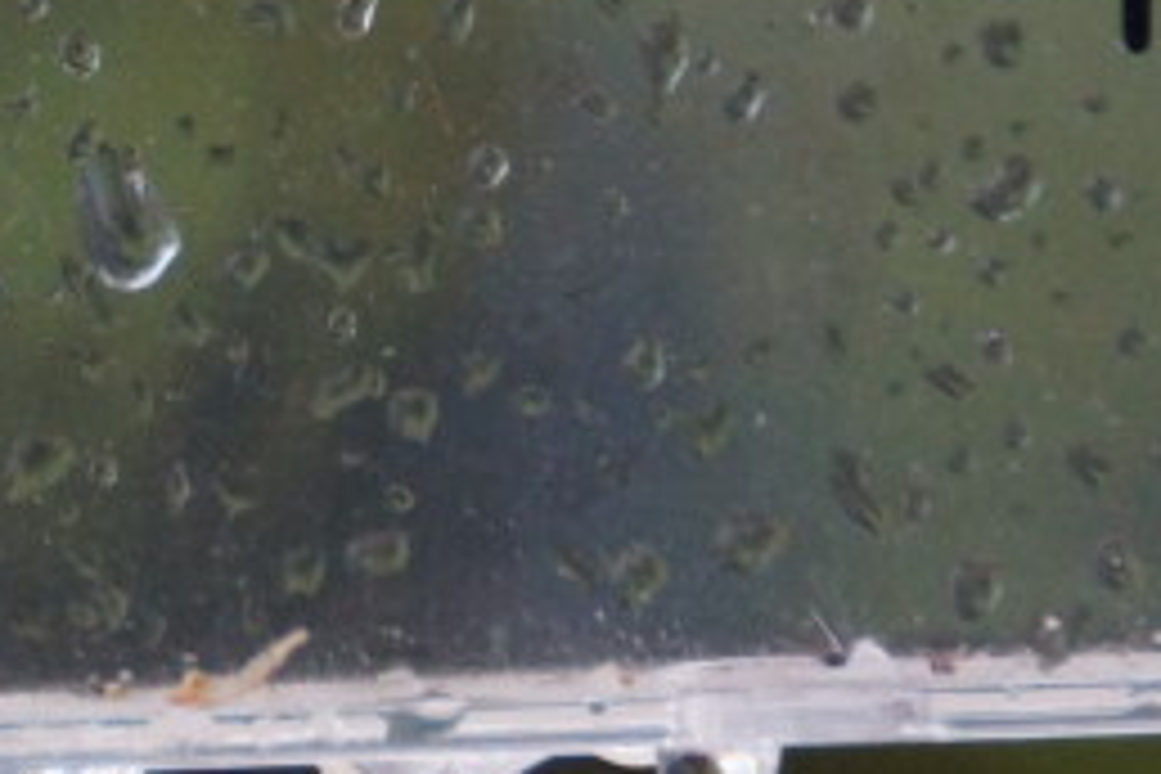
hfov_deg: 2.6
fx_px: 25218
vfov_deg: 1.8
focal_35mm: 782
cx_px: -126
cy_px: 76
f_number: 5.6
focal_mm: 140
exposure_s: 1/50
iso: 1600
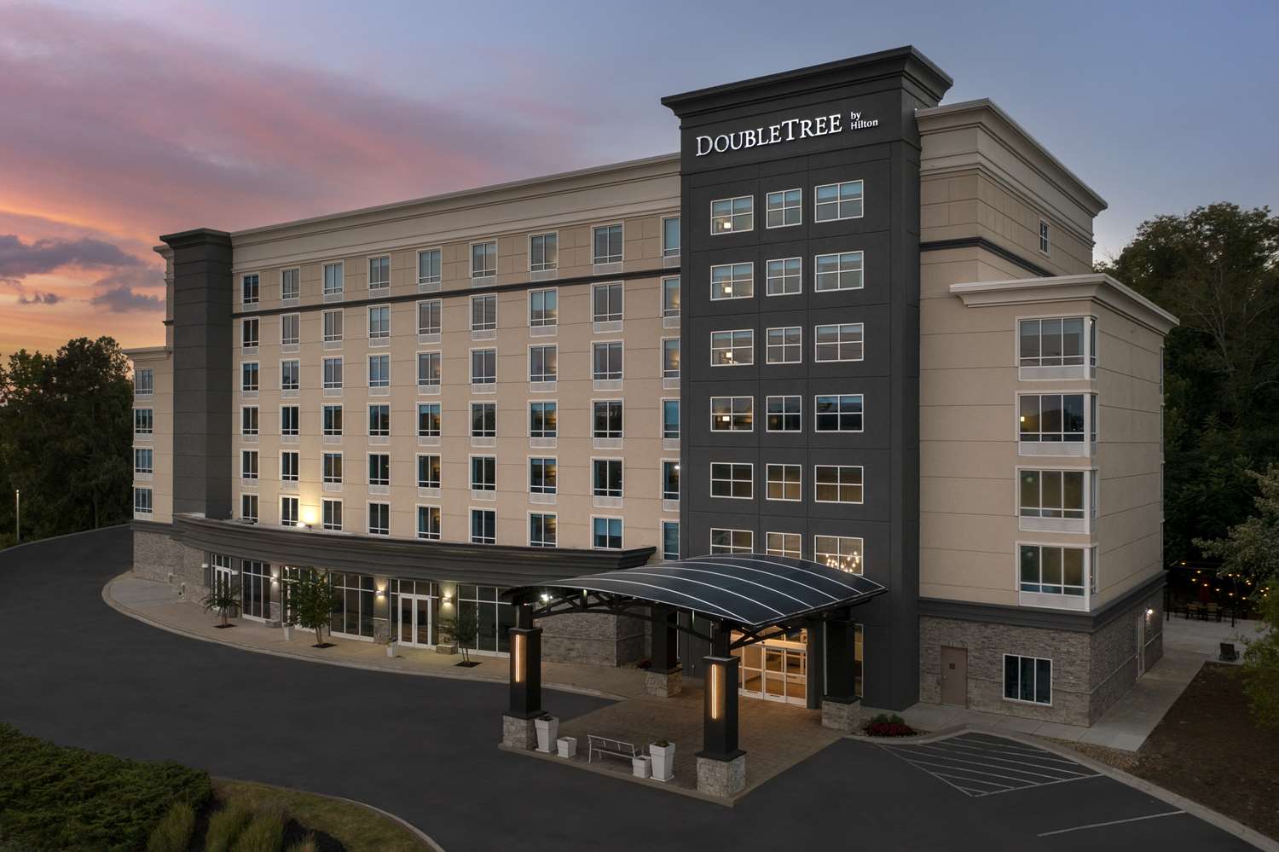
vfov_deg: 46.4
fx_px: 994
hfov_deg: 65.5
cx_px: 640
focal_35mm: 28
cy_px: 426
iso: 100
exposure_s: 1/50
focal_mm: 10.26
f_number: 3.2
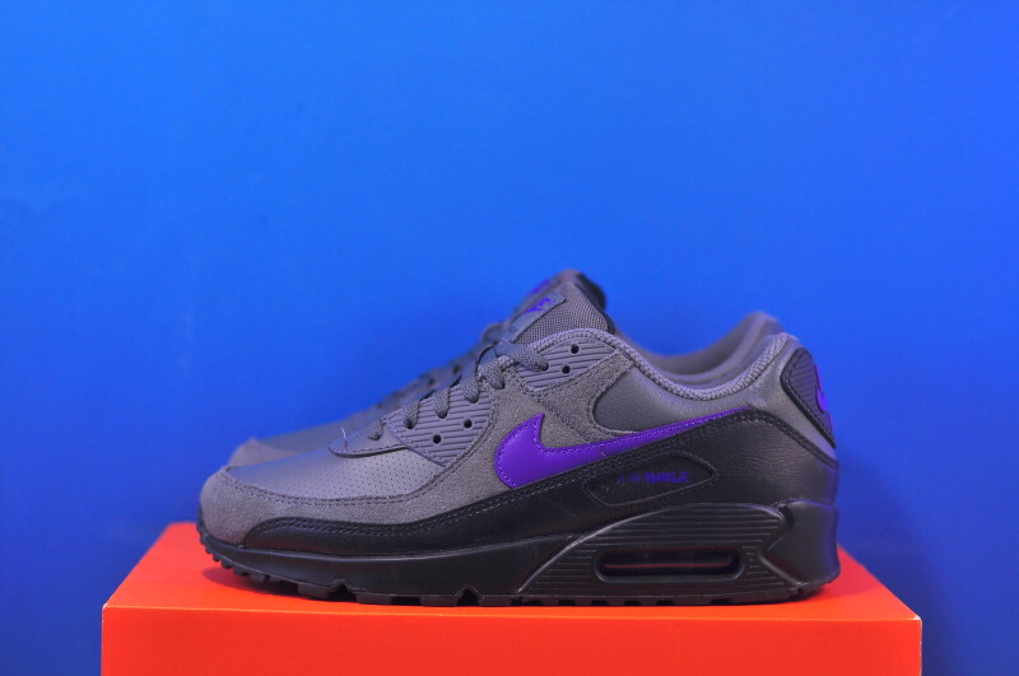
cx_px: 510
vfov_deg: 18.1
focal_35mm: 75
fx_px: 2120
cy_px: 338
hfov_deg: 27.0
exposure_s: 1/320
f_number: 2.5
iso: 250
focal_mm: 50
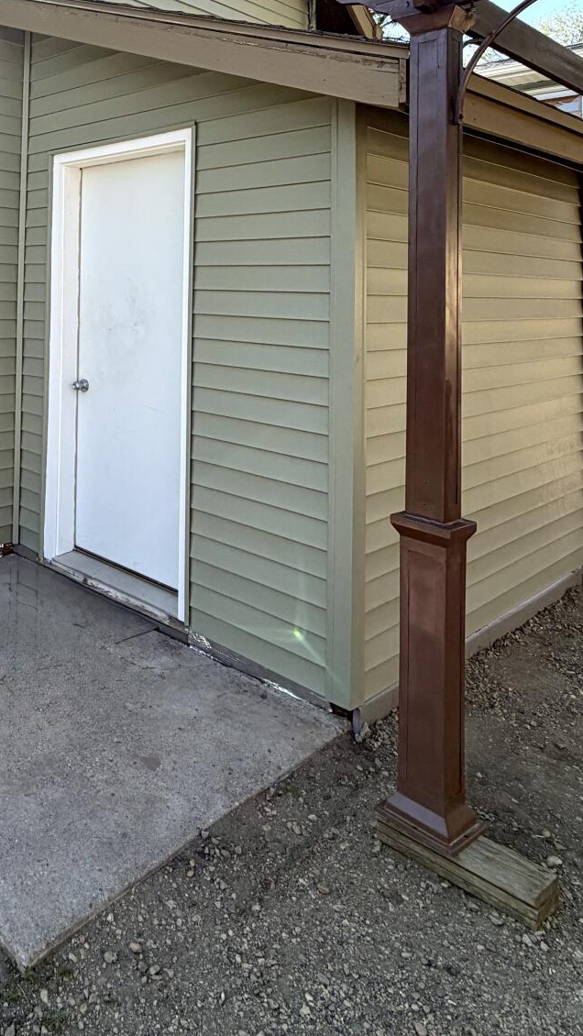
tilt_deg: +1.8
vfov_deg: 65.6
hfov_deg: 37.6
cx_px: -19
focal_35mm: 27
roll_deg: -1.9
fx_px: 742
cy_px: 260
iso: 40
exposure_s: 1/564
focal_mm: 2.22
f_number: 2.2
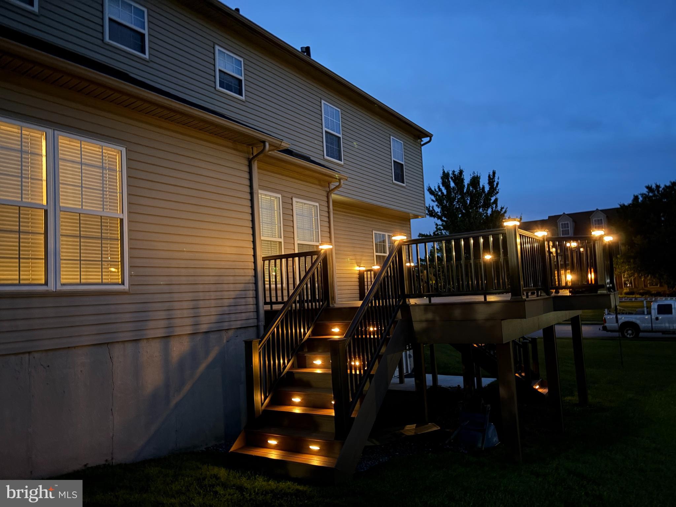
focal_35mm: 26
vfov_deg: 53.1
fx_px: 508
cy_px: 254
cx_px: 338
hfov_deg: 67.3
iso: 1000
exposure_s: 1/5
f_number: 1.6
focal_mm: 5.96
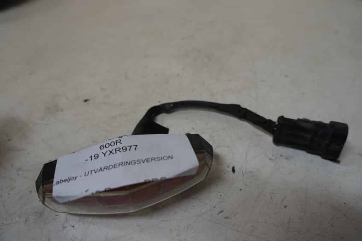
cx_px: 181
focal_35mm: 27
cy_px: 120
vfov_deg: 47.9
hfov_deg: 67.4
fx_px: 272
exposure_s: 1/60
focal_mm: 18
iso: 640
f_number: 4
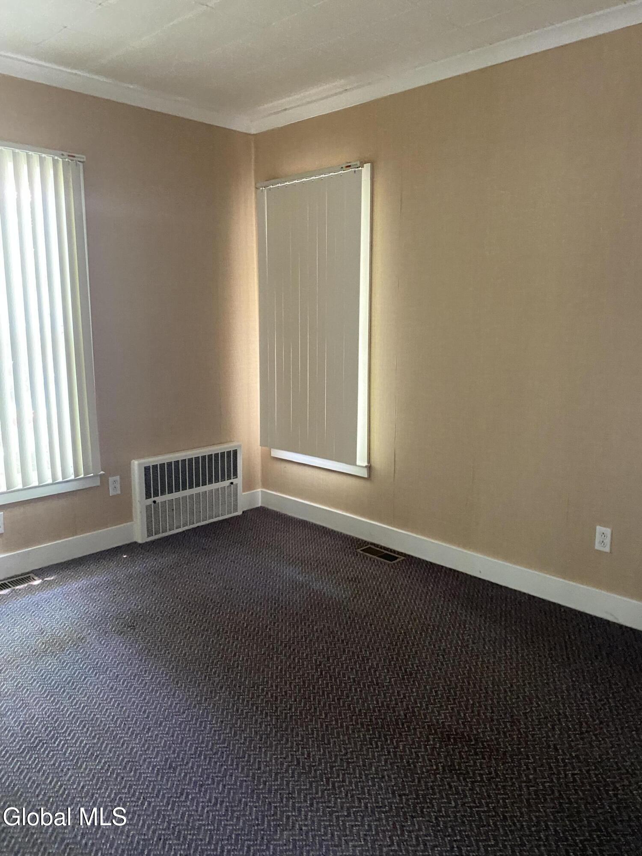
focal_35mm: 26
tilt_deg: -11.0
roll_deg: -1.8
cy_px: 428
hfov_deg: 53.1
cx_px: 321
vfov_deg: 67.3
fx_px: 643
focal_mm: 4.25
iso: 640
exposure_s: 1/35
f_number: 1.8
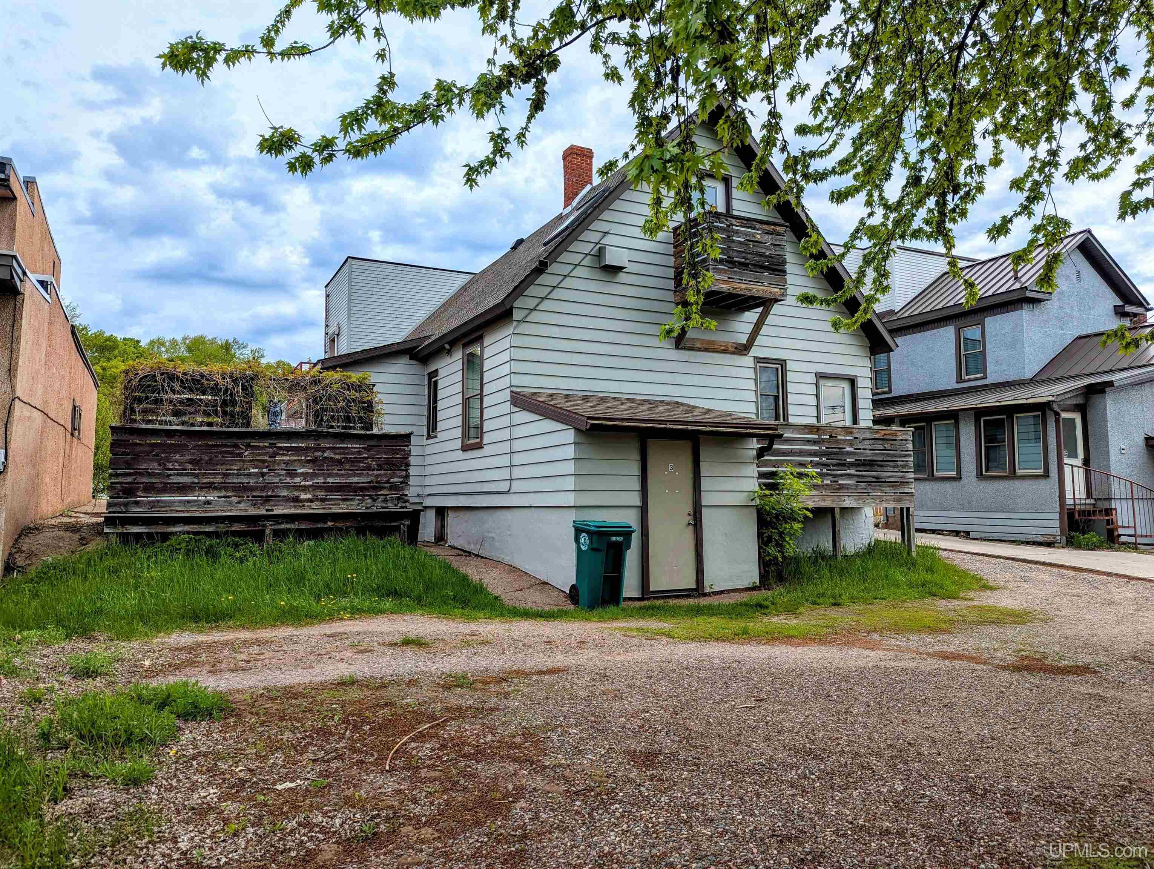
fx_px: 801
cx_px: 577
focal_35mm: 24
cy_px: 434
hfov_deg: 71.5
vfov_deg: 56.9
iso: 48
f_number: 1.85
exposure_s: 1/2217
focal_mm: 6.81
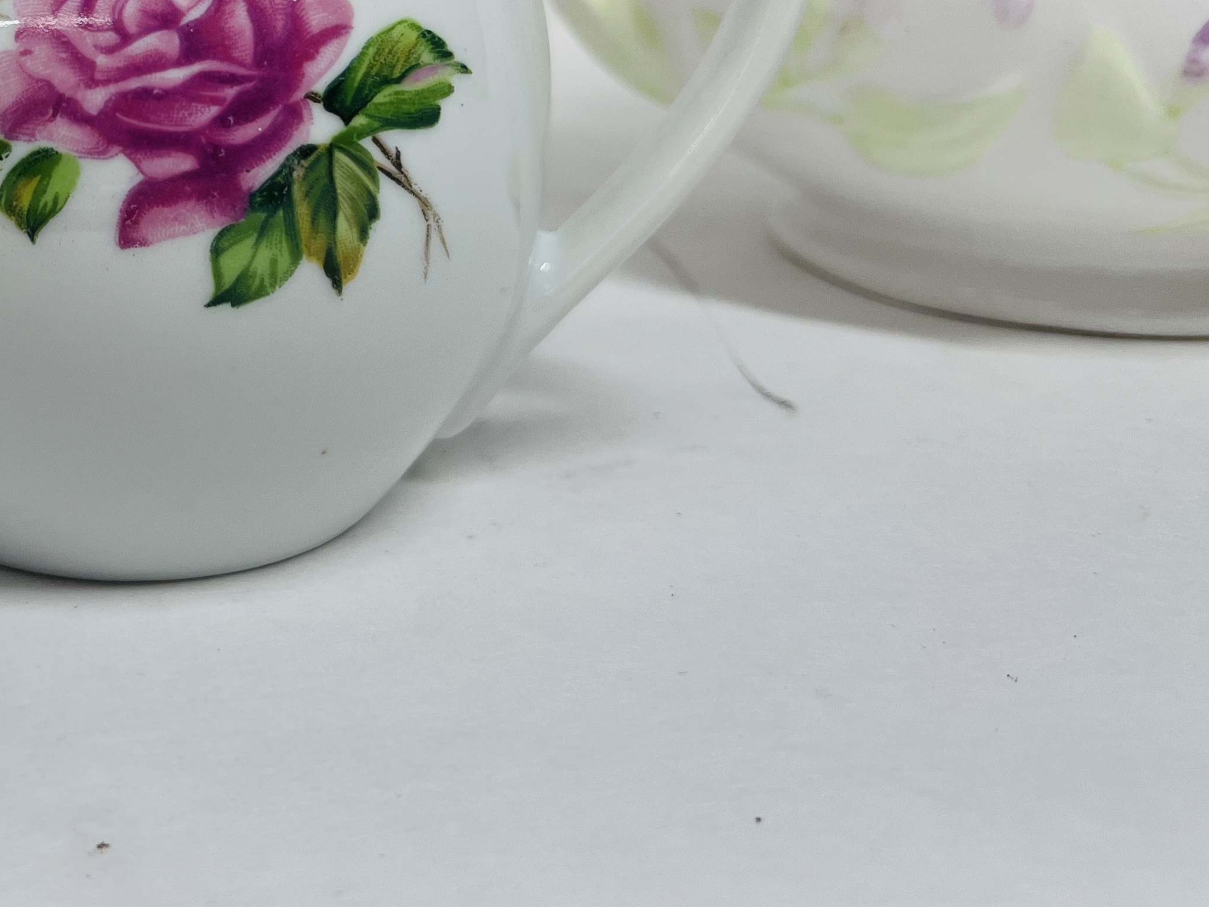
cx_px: 59
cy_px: 48
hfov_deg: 34.7
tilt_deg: -11.7
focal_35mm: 51
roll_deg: -0.1
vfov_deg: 27.3
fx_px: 1781
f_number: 1.5
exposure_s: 1/502
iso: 50
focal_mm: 5.7
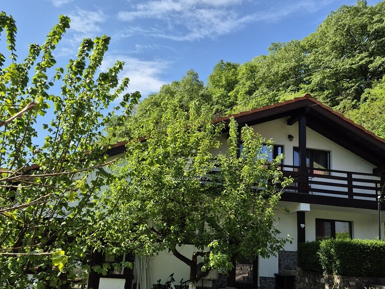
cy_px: 168
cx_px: 193
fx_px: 345
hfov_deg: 58.4
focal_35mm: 31
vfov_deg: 45.3
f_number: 1.8
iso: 25
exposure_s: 1/1340
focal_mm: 5.4
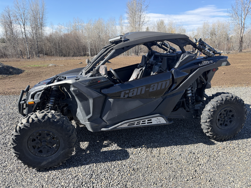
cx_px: 126
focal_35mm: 24
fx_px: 174
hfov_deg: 71.6
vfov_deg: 56.8
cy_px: 94
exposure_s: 1/1949
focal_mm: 6.76
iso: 100
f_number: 1.78
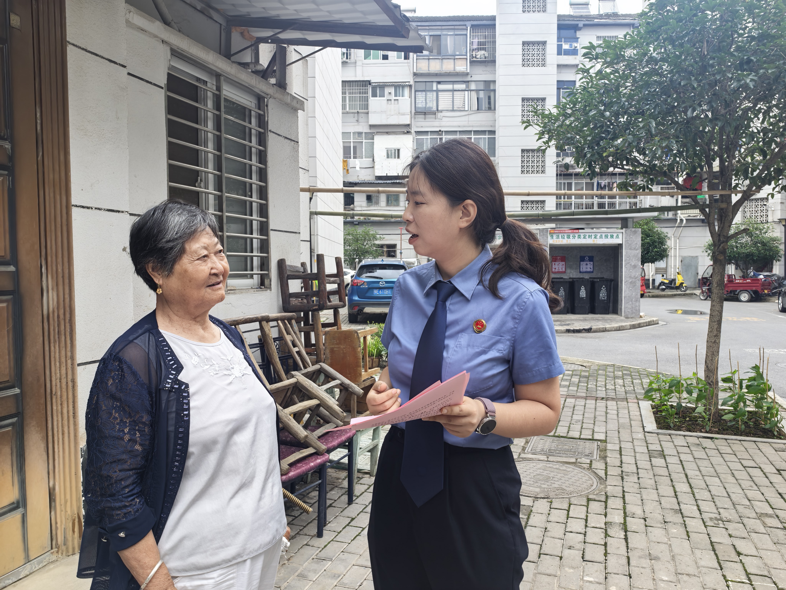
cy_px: 295
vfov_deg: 51.4
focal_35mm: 27
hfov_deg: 65.3
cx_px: 393
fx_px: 613
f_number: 4
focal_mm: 6.98
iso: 50
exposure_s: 1/105
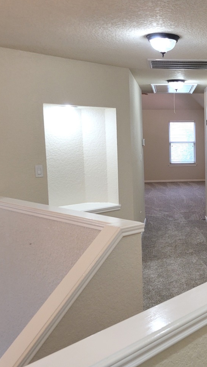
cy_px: 184
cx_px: 209
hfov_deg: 26.7
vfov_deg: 48.4
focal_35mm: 42
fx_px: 410
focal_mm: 5.4
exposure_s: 1/120
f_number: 1.8
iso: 200
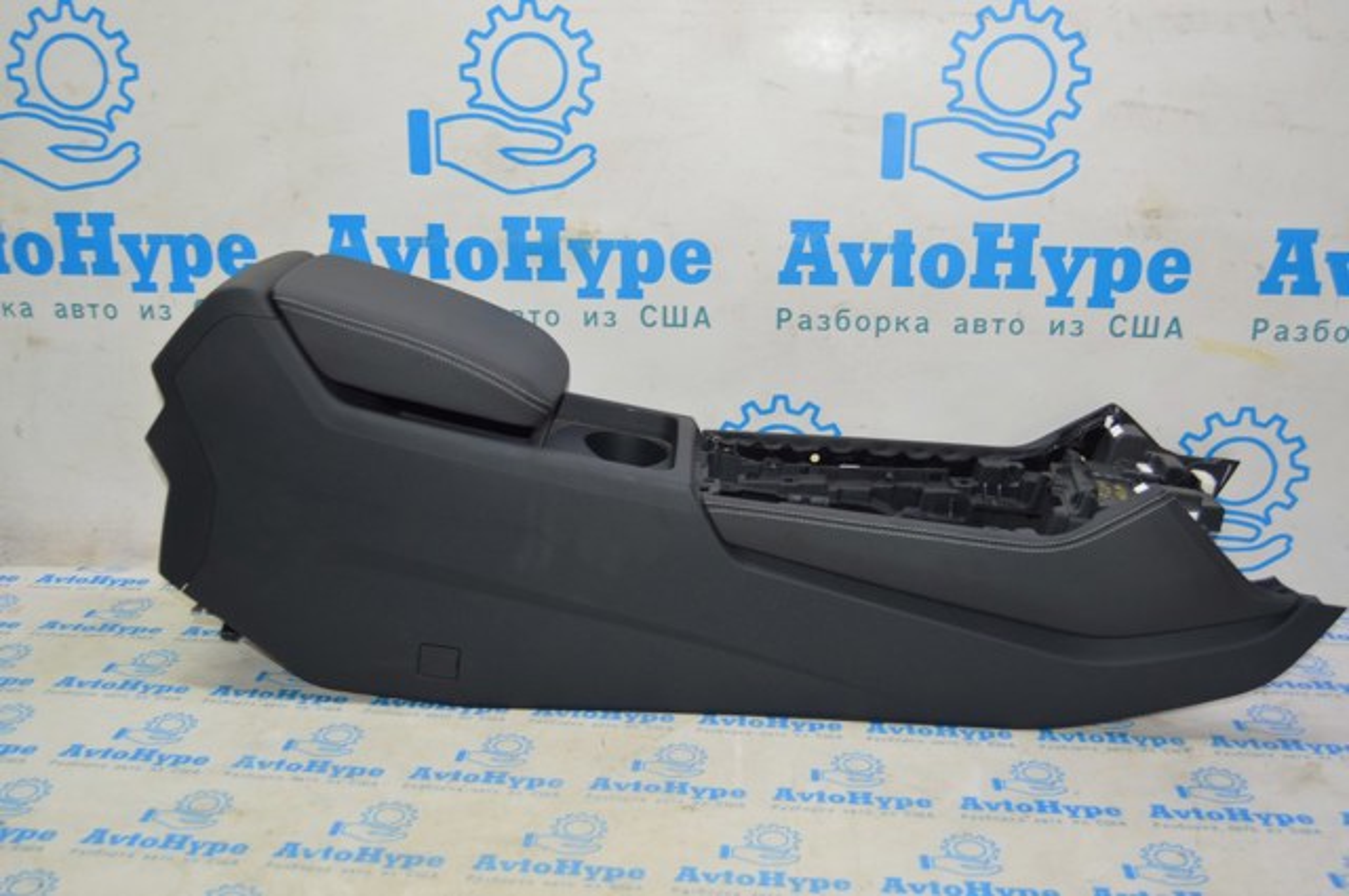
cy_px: 448
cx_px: 674
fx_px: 1460
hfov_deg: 49.6
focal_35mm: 39
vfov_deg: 34.1
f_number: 4
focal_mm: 26
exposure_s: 1/60
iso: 400
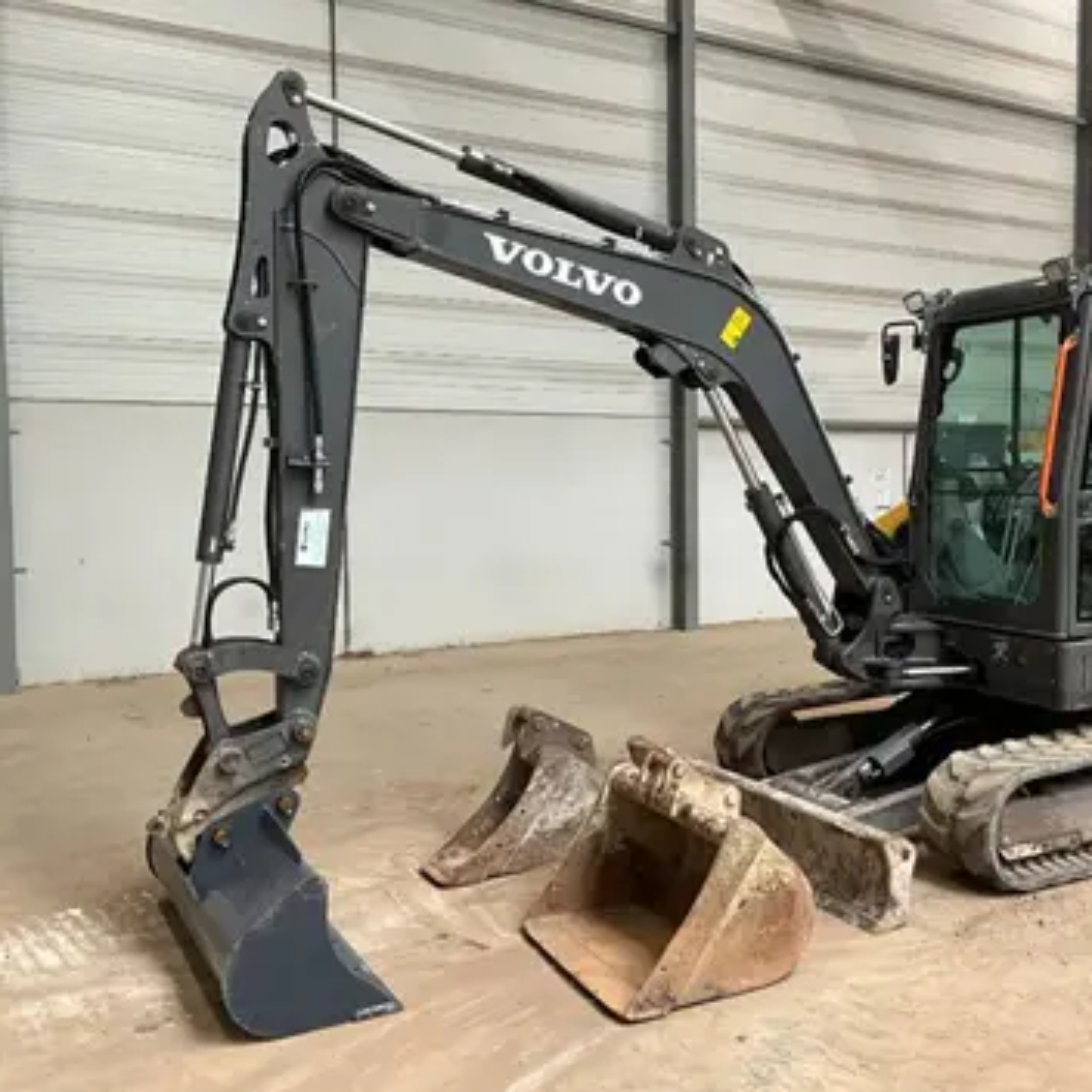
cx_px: 741
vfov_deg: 47.2
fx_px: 1249
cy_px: 555
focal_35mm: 35
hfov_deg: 46.4
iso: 64
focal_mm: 3
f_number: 1.8
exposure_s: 1/63
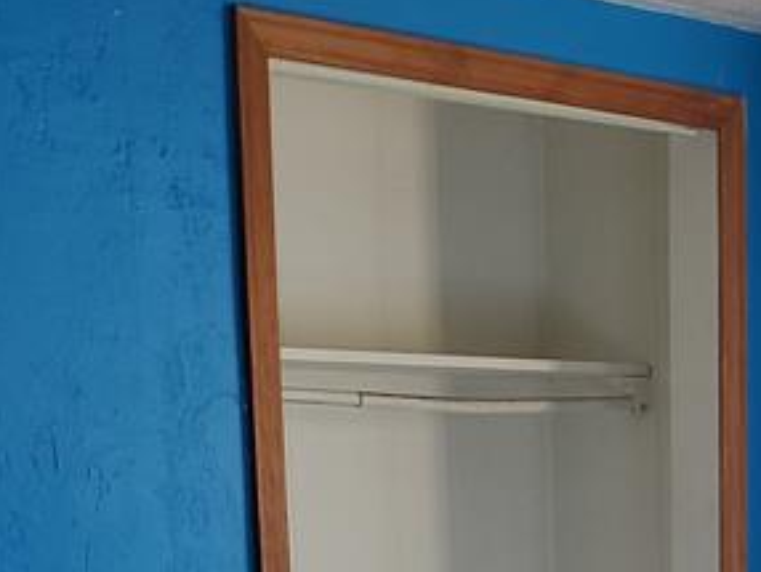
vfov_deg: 14.7
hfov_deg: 20.6
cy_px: 873
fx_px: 2046
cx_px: 710
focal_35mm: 93
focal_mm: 4.3
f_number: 2.4
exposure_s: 1/94
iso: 100
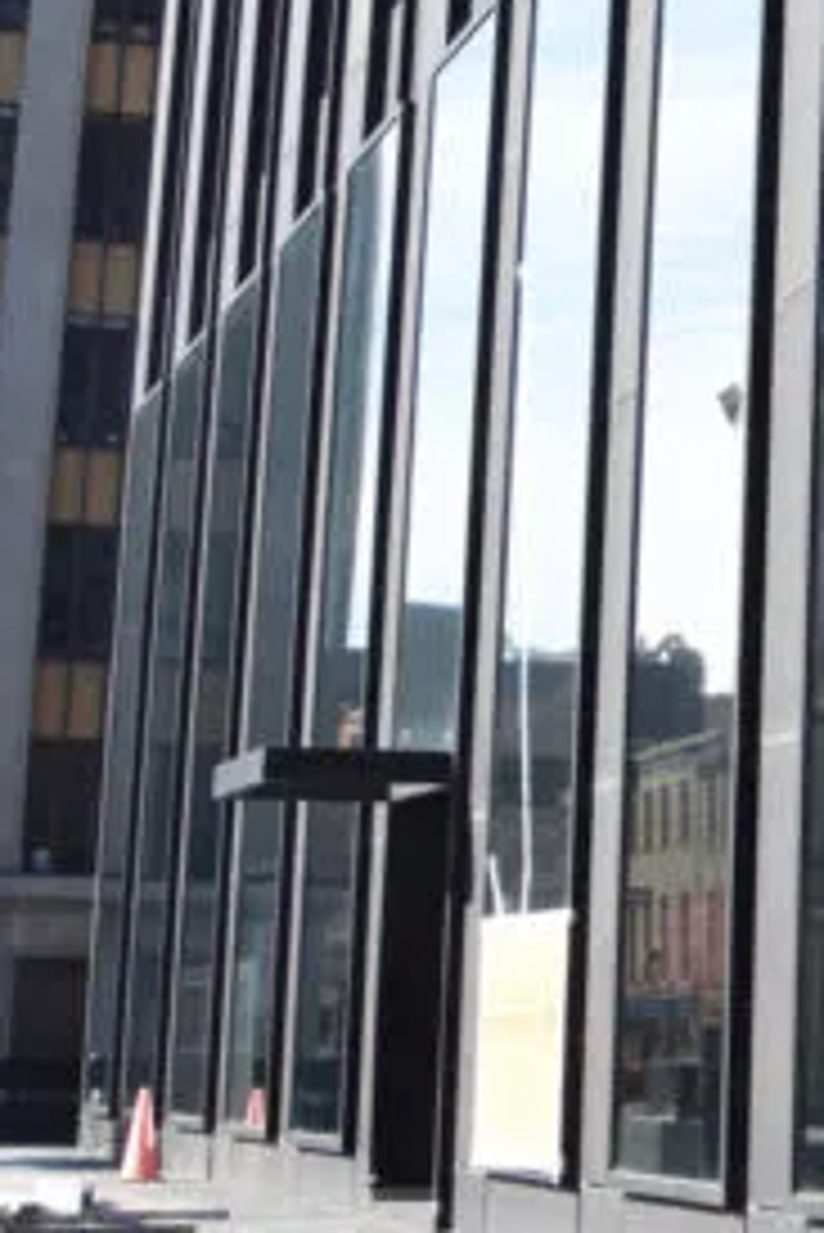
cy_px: -63
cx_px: 1461
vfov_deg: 19.5
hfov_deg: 12.5
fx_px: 3463
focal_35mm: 101
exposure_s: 1/250
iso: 250
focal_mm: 18
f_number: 8
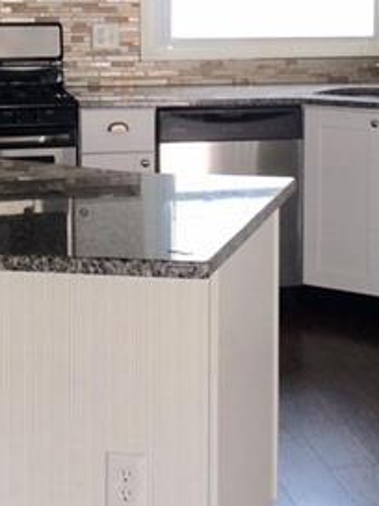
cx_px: 292
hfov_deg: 17.9
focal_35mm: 82
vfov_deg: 23.2
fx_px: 1197
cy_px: 47
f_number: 2.2
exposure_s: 1/60
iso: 50
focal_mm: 4.15
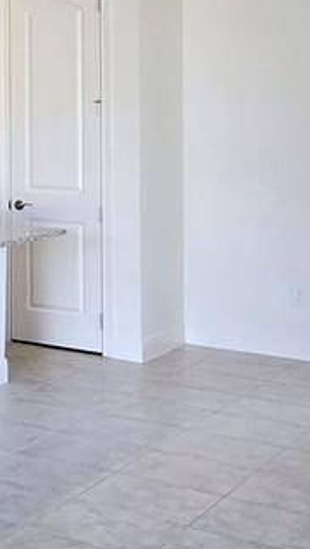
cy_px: 103
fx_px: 1035
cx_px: -362
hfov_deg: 13.7
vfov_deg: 29.0
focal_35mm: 71
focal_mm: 2.2
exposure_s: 1/60.2
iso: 64
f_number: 2.2
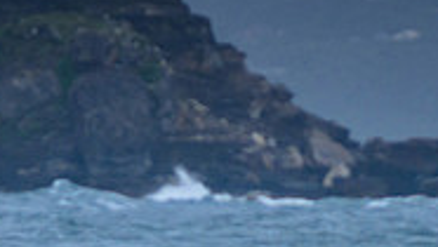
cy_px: 374
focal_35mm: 1799
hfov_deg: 1.2
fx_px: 20912
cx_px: 169
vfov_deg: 0.7
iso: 500
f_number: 5.6
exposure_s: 1/2000
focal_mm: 400
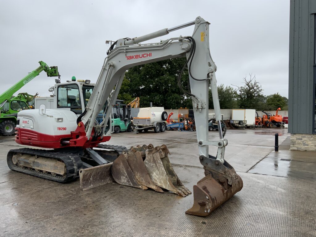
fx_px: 265
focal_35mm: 29
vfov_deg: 48.2
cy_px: 118
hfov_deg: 61.7
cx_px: 158
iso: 16
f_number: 1.8
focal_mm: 3
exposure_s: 1/749
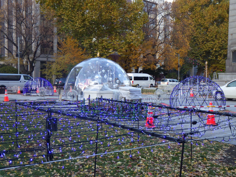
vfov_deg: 34.3
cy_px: 88
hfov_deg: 44.8
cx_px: 118
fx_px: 286
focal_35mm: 42
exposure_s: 1/100
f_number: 4.2
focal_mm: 7.5
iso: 125
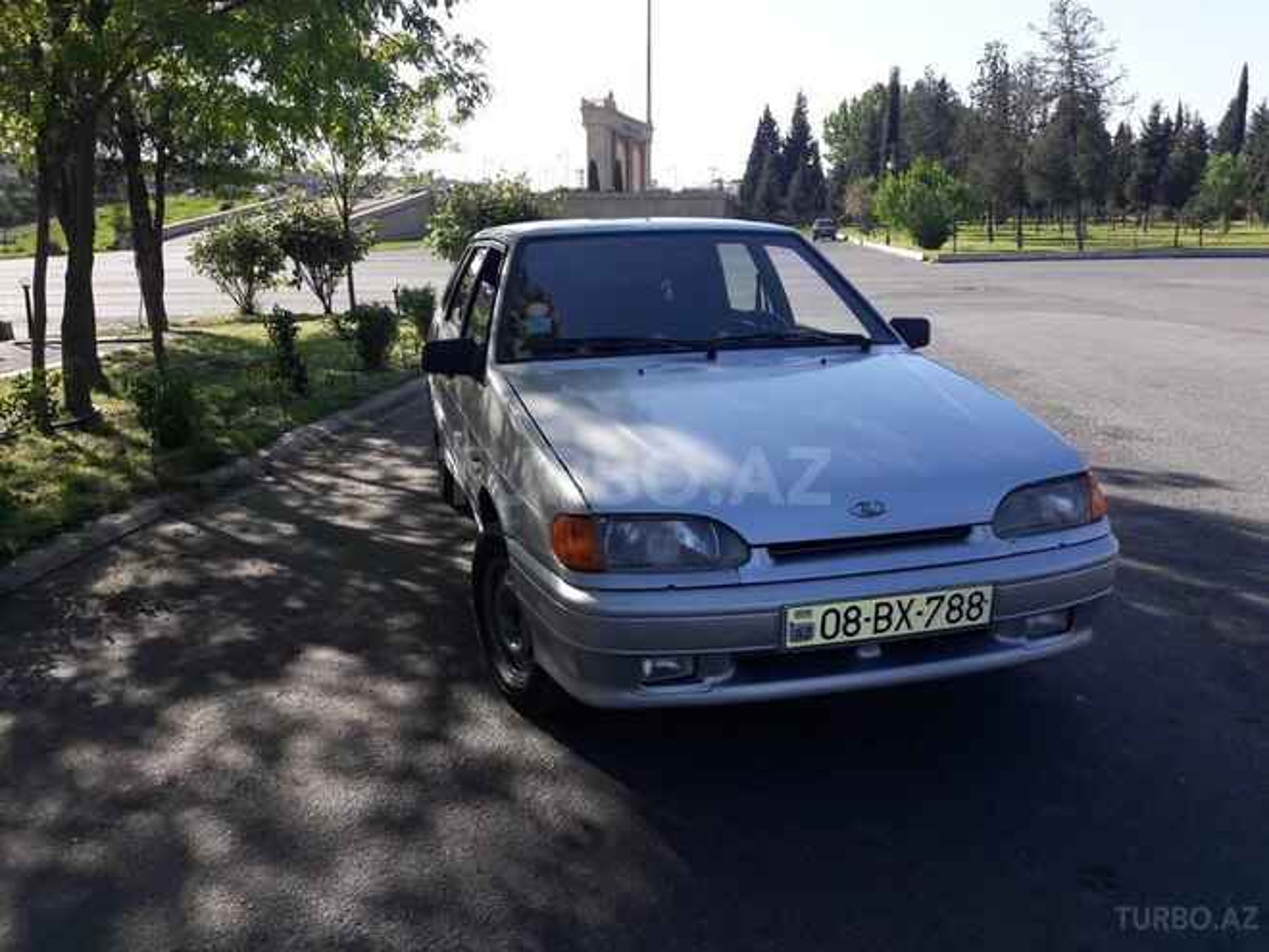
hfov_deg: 63.4
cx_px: 634
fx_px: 1026
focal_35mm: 28
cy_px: 476
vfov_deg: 49.7
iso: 40
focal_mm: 3.7
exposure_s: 1/792
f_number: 1.9
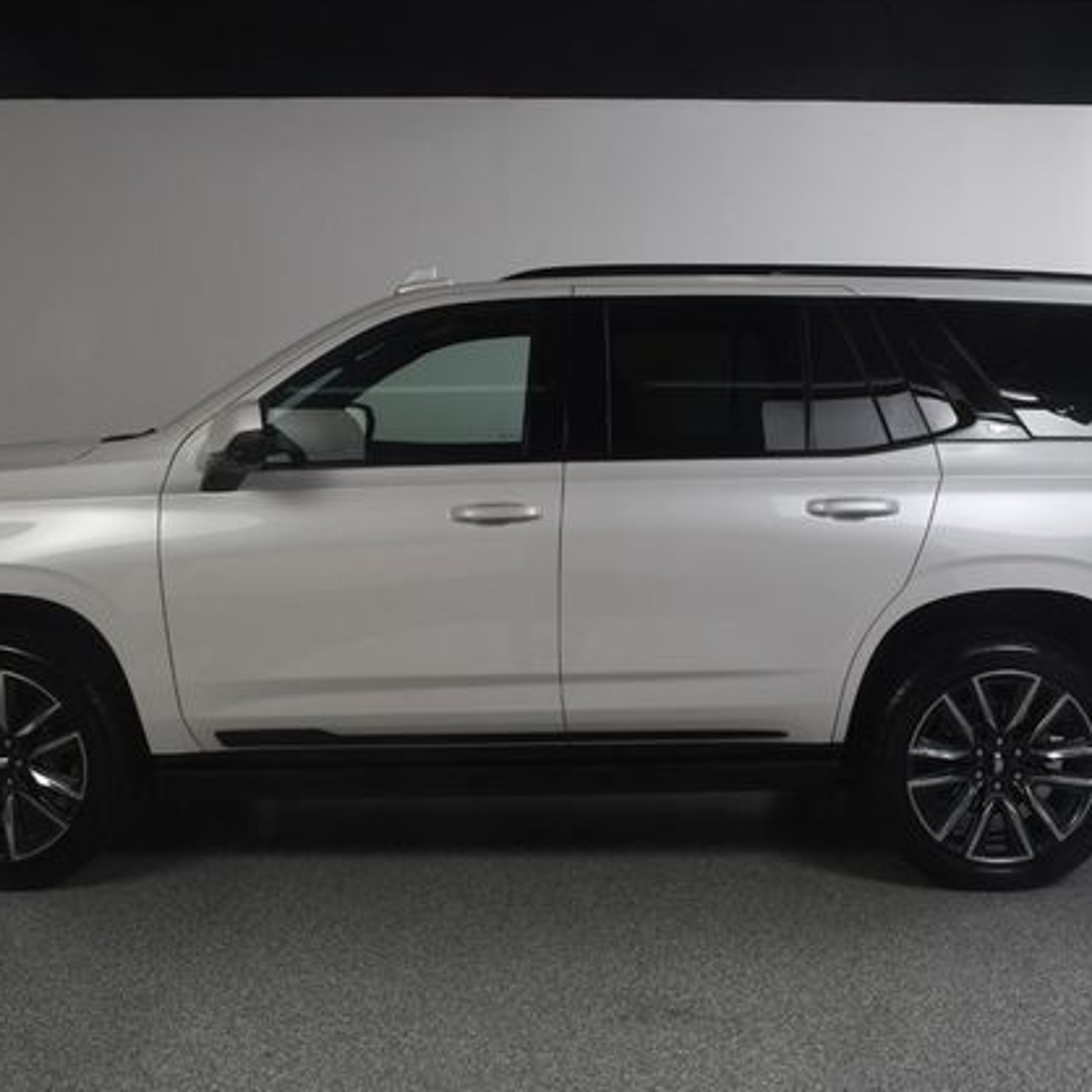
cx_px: 551
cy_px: 541
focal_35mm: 39
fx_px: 1392
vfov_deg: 42.8
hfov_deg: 42.8
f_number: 13
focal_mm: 20
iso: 100
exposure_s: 1/160
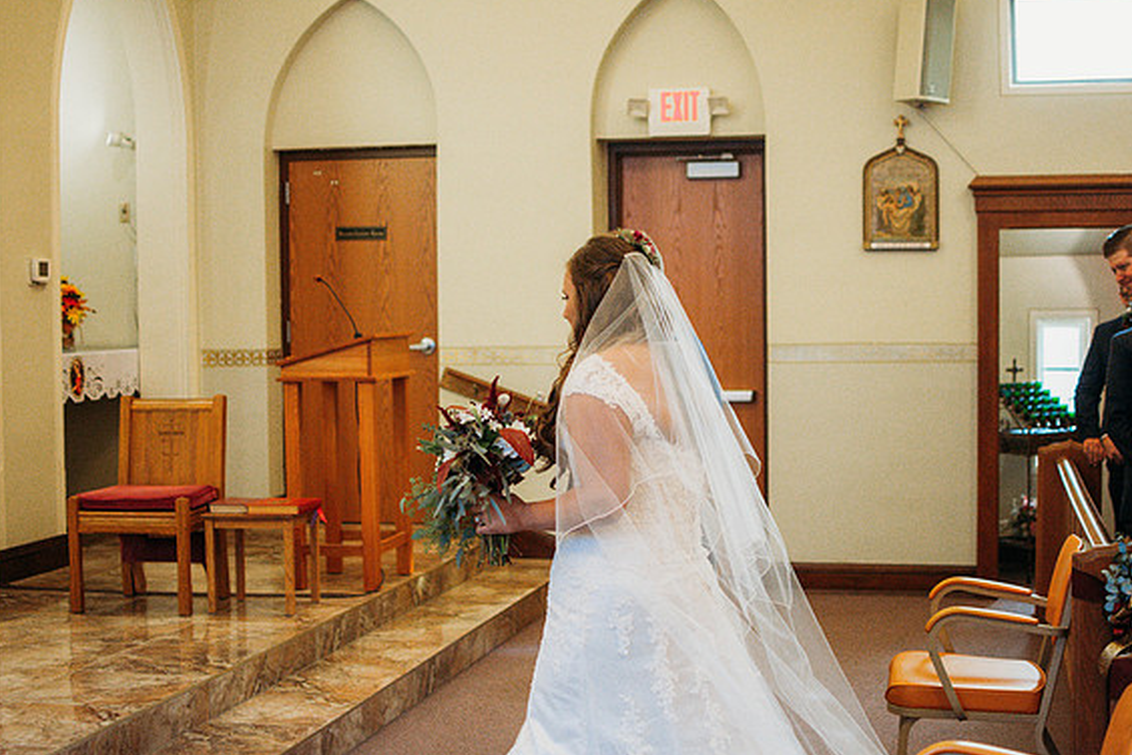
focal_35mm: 54
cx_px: 574
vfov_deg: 25.1
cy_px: 374
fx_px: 1698
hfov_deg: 36.9
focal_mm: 35
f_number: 1.8
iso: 1000
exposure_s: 1/800
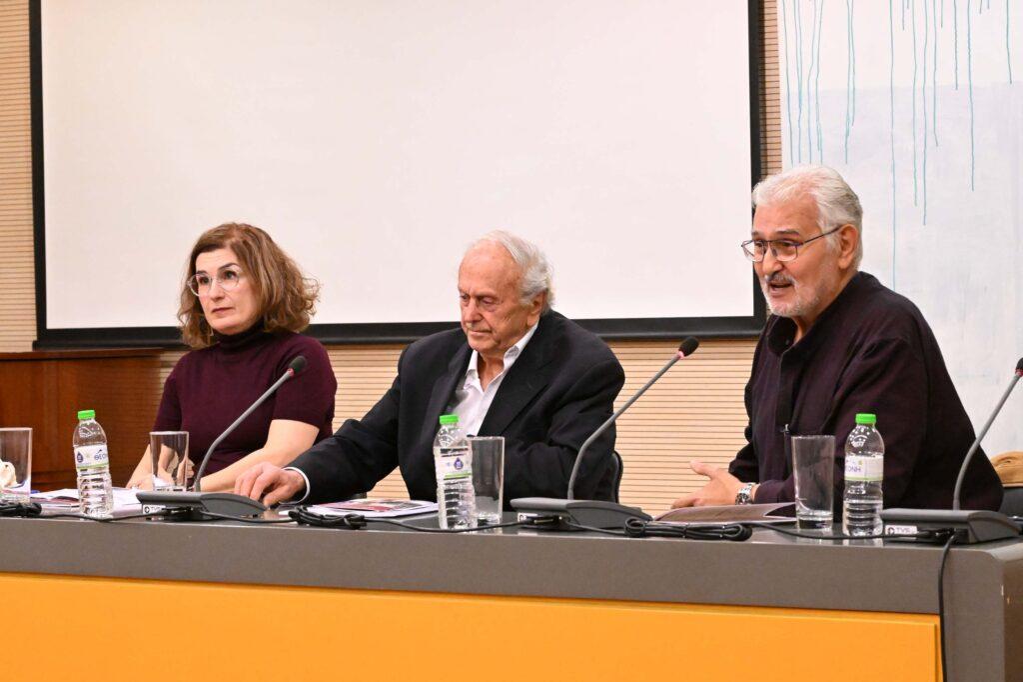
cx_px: 512
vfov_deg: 13.3
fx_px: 2926
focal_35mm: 103
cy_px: 341
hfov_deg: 19.8
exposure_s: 1/250
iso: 10000
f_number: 5.6
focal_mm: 69
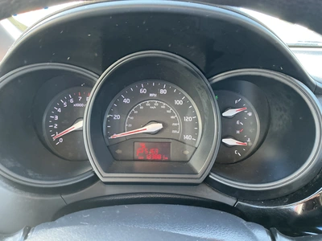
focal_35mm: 28
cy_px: 120
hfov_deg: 63.4
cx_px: 161
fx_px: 260
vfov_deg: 49.7
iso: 125
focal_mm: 3
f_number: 1.8
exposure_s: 1/51
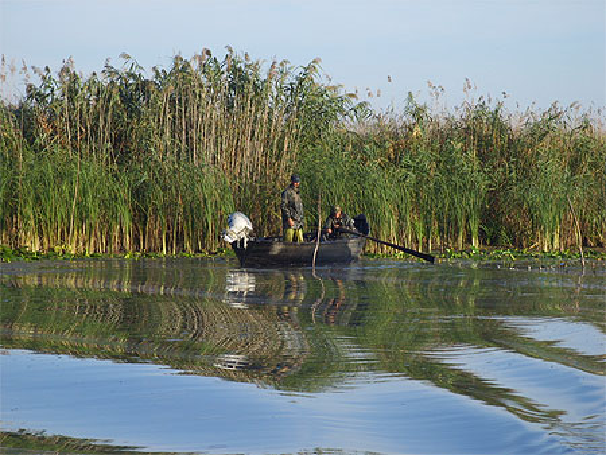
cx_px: 303
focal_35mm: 164
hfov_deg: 12.0
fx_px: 2873
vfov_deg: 9.1
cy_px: 228
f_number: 7.6
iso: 50
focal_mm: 33.72
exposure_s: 1/148
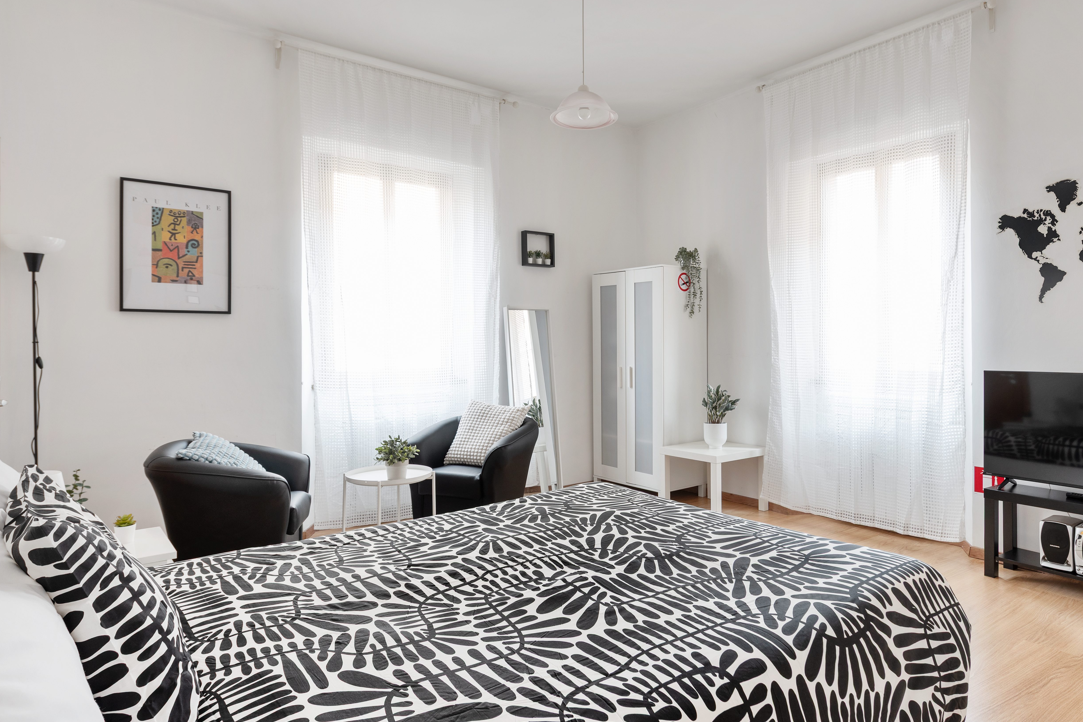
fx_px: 662
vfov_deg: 57.2
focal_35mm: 22
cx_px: 582
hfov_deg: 78.5
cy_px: 382
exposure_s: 1
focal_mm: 18
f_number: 8
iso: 100
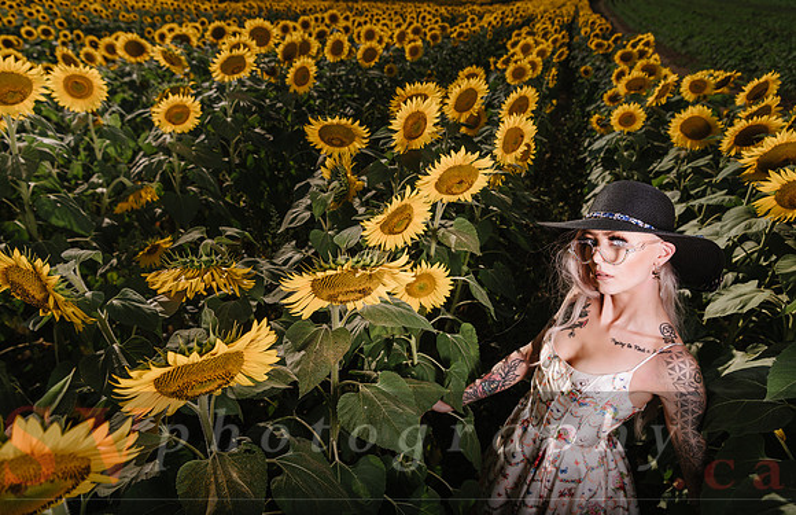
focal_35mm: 24
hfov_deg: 73.8
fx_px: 531
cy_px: 250
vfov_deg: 51.7
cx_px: 398
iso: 31
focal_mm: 24
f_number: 5
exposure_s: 1/250
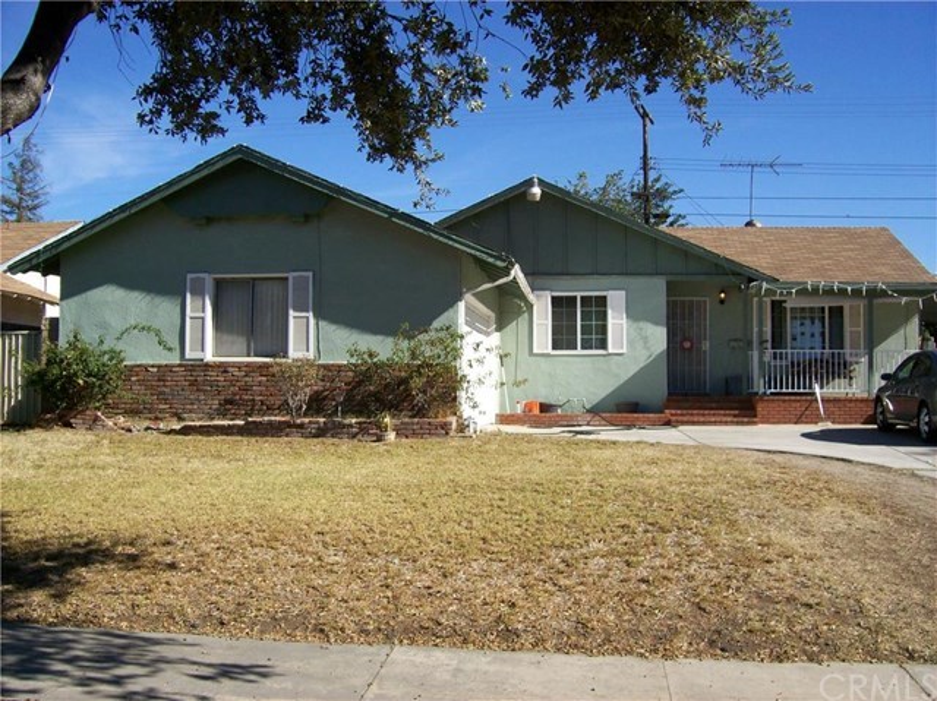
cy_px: 350
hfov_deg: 51.4
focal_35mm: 36
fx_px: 974
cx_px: 468
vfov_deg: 39.6
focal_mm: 6
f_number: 4.8
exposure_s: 1/499
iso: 80
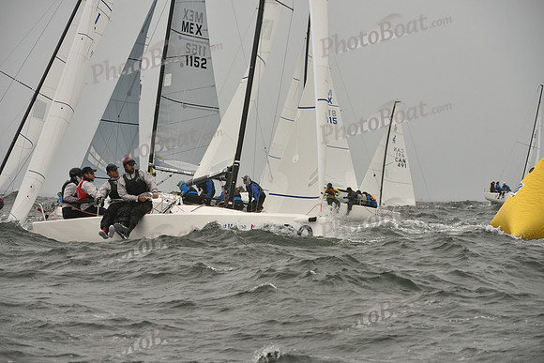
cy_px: 182
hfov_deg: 9.4
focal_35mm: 220
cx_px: 272
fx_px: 3325
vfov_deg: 6.2
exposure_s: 1/1250
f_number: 7.1
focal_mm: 220
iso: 400
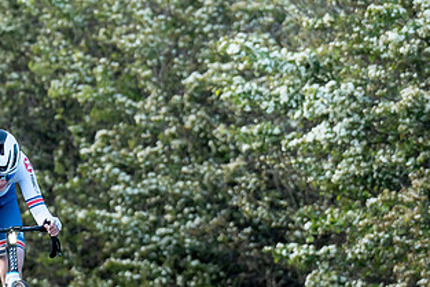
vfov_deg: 1.8
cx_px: -17
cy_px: 139
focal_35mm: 774
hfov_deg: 2.7
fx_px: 9249
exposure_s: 1/1000
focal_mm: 200
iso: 800
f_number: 3.5
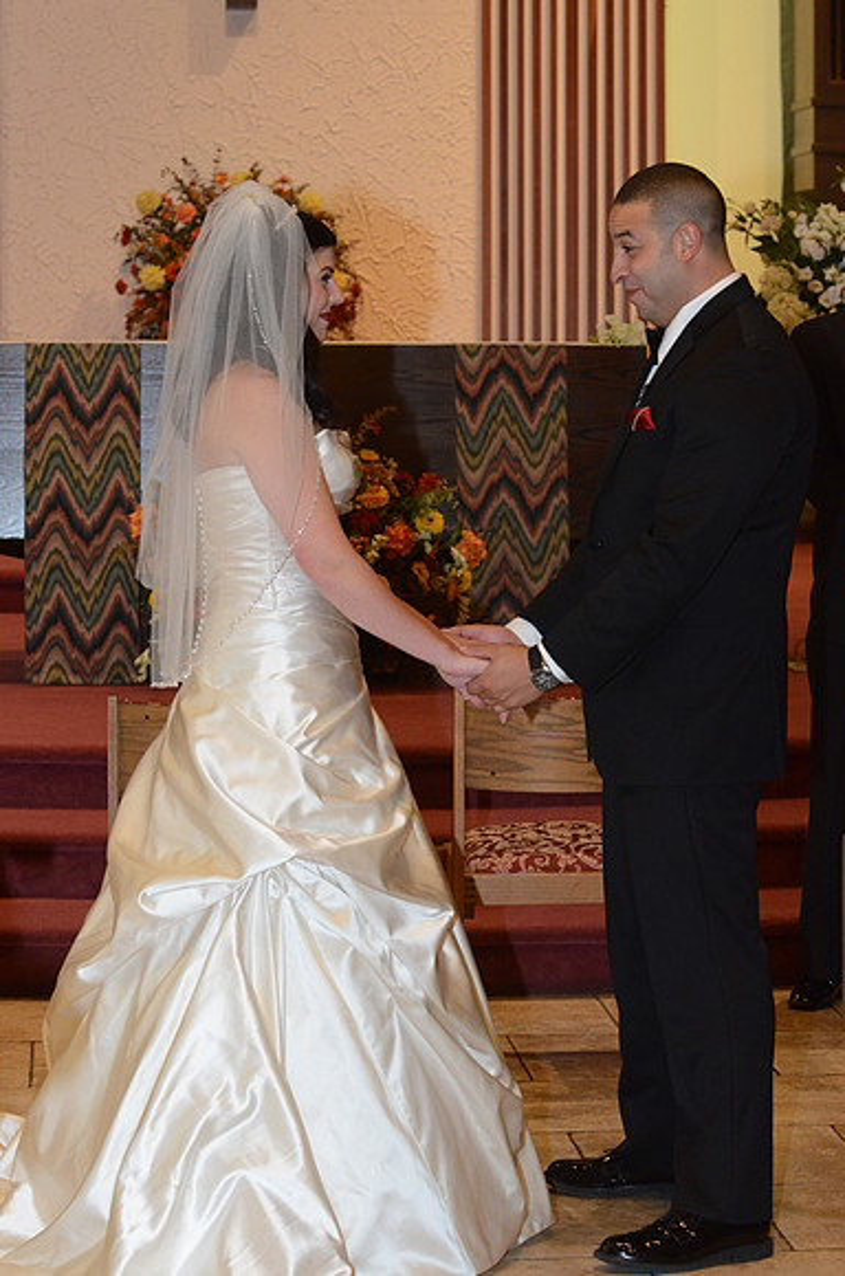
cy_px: 638
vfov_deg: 19.5
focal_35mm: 105
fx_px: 3714
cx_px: 422
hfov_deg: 13.0
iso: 2000
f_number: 7.1
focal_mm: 70
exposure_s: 1/80
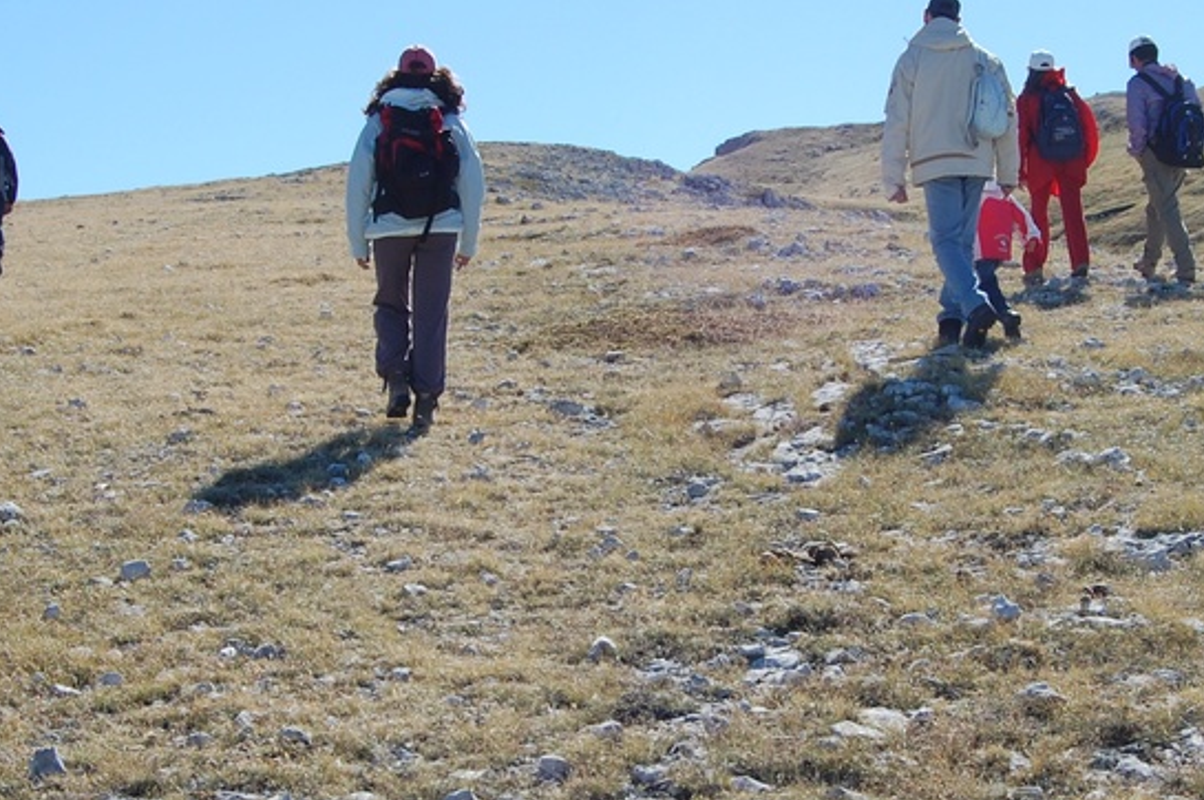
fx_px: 2906
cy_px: 438
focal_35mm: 87
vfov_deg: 15.7
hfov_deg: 23.4
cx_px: 655
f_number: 9
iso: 200
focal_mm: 30
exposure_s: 1/320
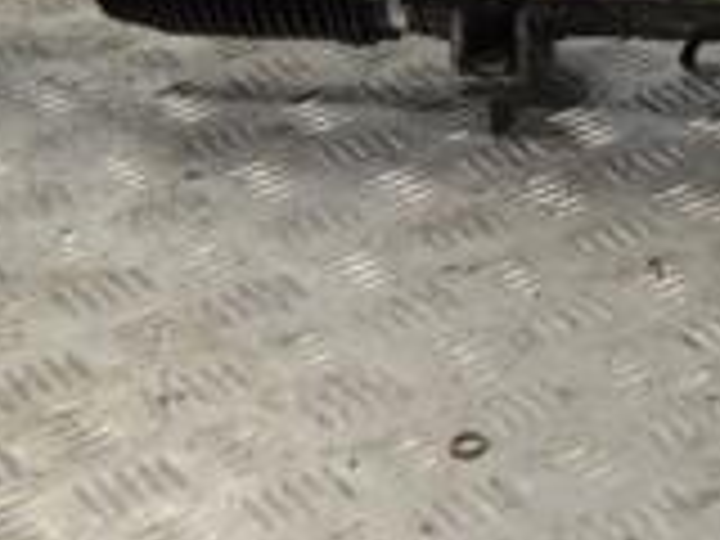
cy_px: -104
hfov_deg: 13.2
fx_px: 2933
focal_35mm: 141
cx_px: 1098
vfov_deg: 10.4
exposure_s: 1/125
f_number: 5.6
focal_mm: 26
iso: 360
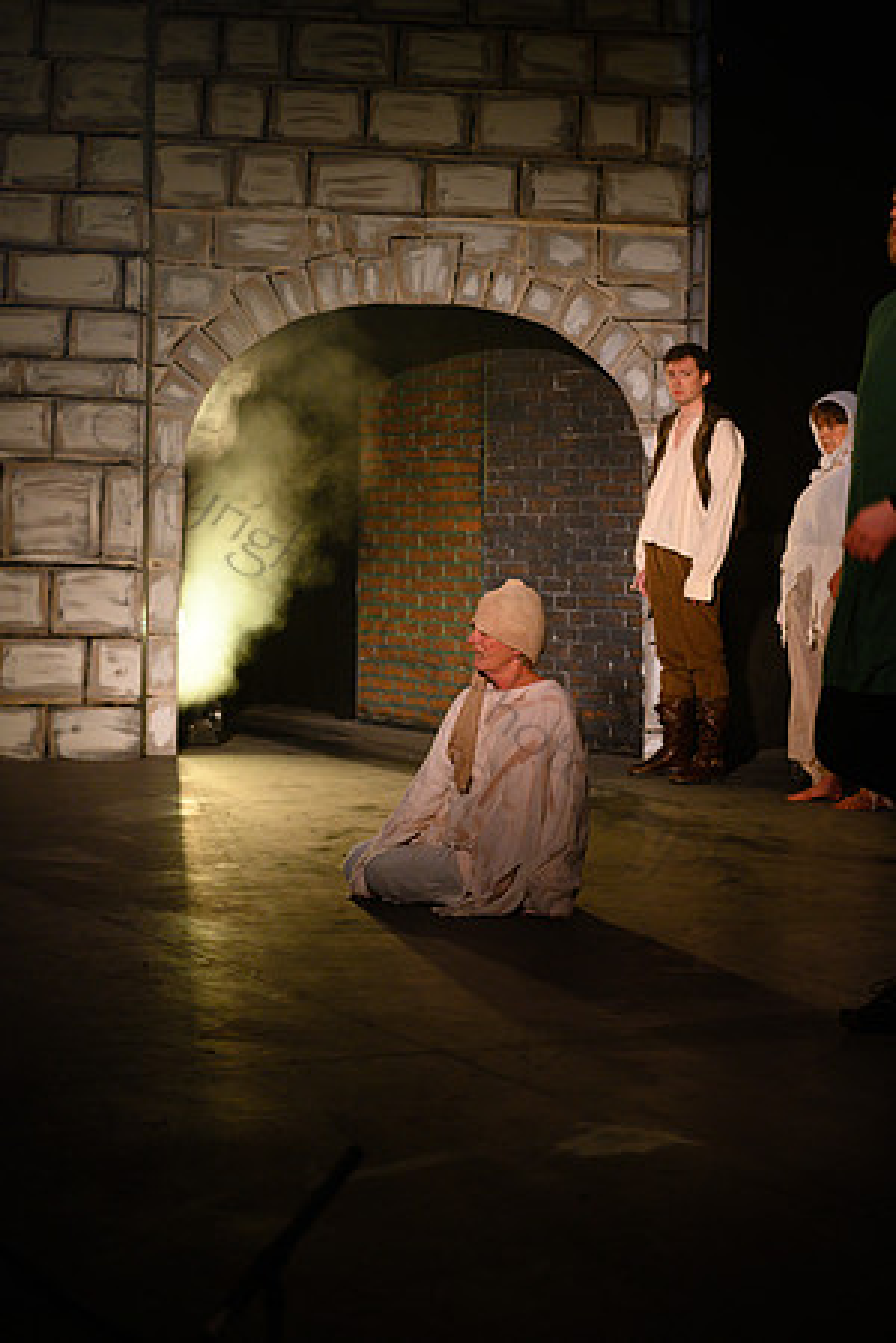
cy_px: 672
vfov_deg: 28.8
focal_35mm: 70
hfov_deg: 19.5
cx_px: 448
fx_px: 2613
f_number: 3.5
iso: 1250
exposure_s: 1/160
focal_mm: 70
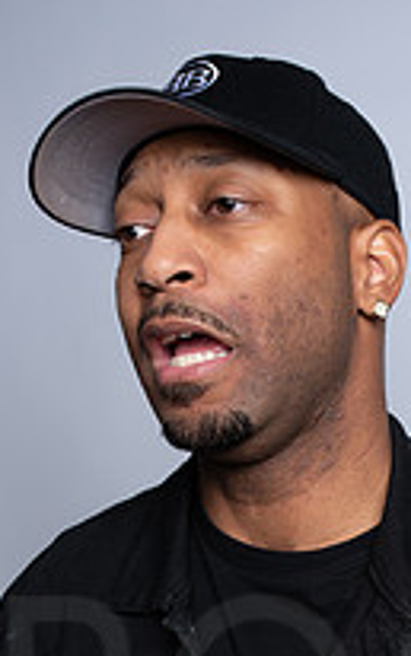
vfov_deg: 25.0
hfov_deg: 16.7
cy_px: 681
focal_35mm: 78
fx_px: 1396
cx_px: 287
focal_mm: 35
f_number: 6.3
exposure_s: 1/200
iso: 250
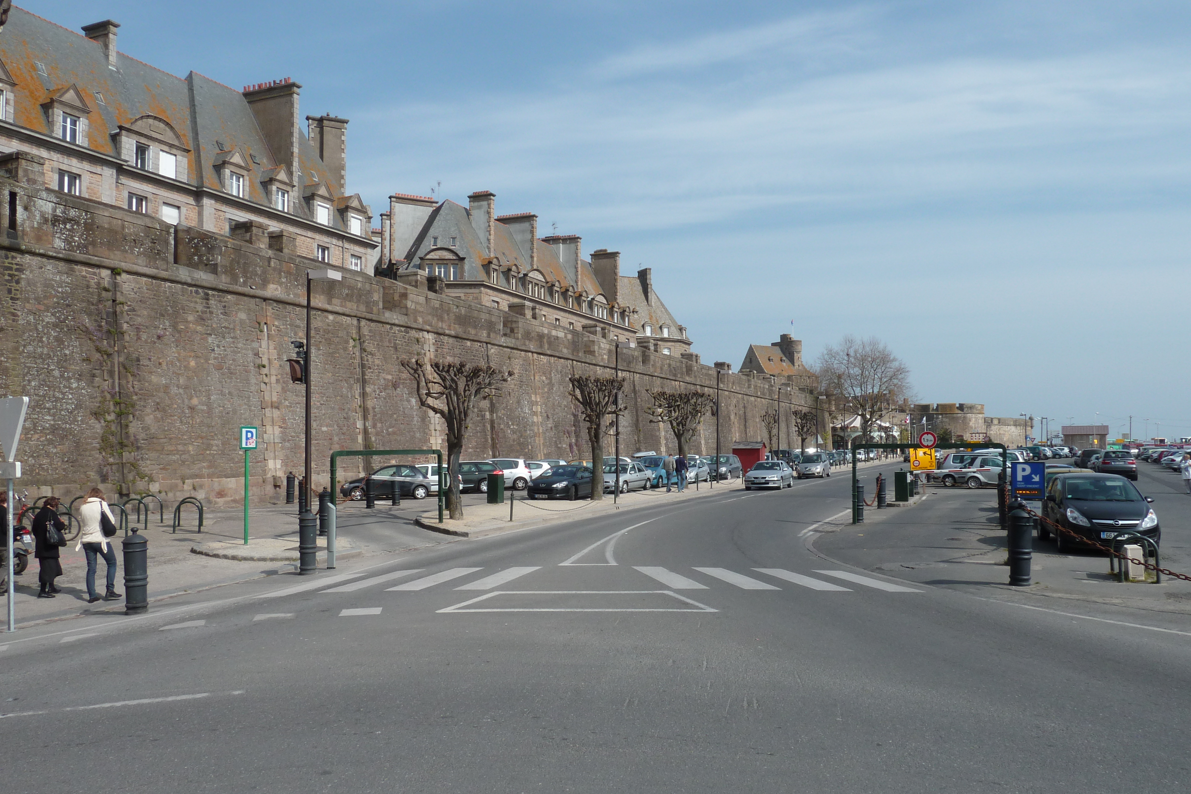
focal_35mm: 27
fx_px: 893
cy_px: 429
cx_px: 610
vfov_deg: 47.9
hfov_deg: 67.4
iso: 80
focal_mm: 4.1
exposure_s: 1/500
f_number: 5
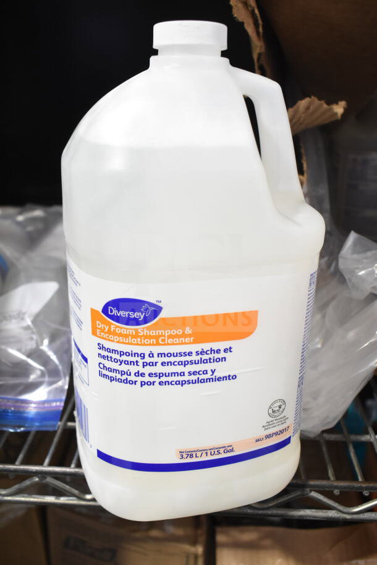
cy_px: 282
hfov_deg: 40.0
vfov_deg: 57.2
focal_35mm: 33
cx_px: 188
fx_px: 518
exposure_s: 1/100
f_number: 5
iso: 1600
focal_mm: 22
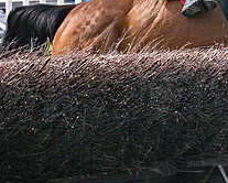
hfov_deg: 4.7
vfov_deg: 3.8
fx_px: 2763
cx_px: 311
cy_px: -88
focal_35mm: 409
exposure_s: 1/4000
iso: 400
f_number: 5
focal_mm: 70
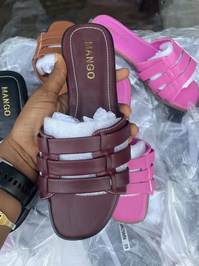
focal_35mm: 26
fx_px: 199
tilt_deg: -56.9
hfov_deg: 53.1
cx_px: 100
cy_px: 133
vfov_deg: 67.3
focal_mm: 4.2
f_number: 1.6
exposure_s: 1/60
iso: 250
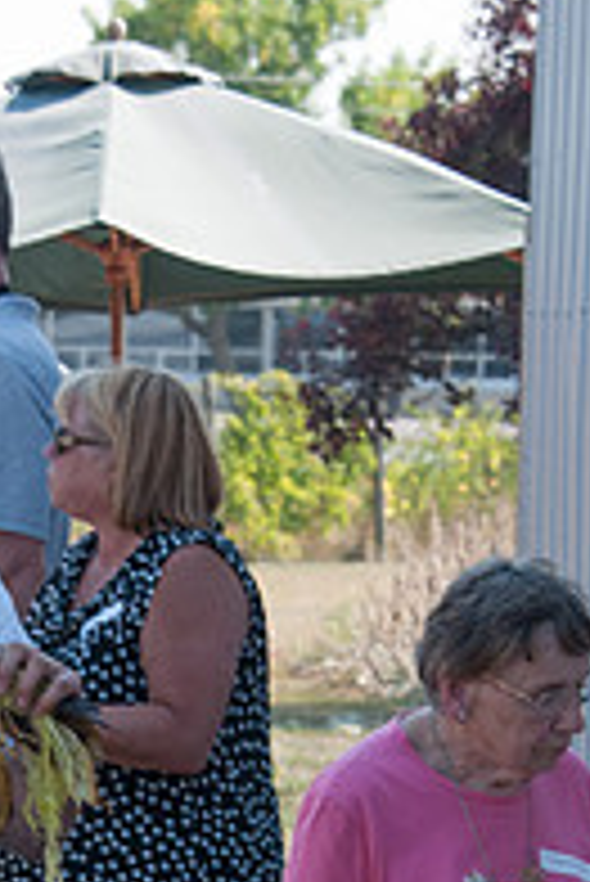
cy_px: 873
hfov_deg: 4.4
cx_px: 88
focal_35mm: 310
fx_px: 7607
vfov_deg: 6.6
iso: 500
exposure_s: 1/500
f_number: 8
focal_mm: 90
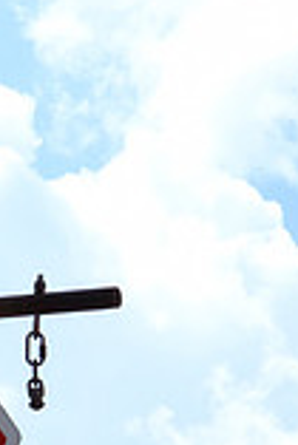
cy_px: 509
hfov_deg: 4.5
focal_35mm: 306
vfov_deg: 6.7
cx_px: -65
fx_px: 3791
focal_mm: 55
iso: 200
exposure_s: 1/42
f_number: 22
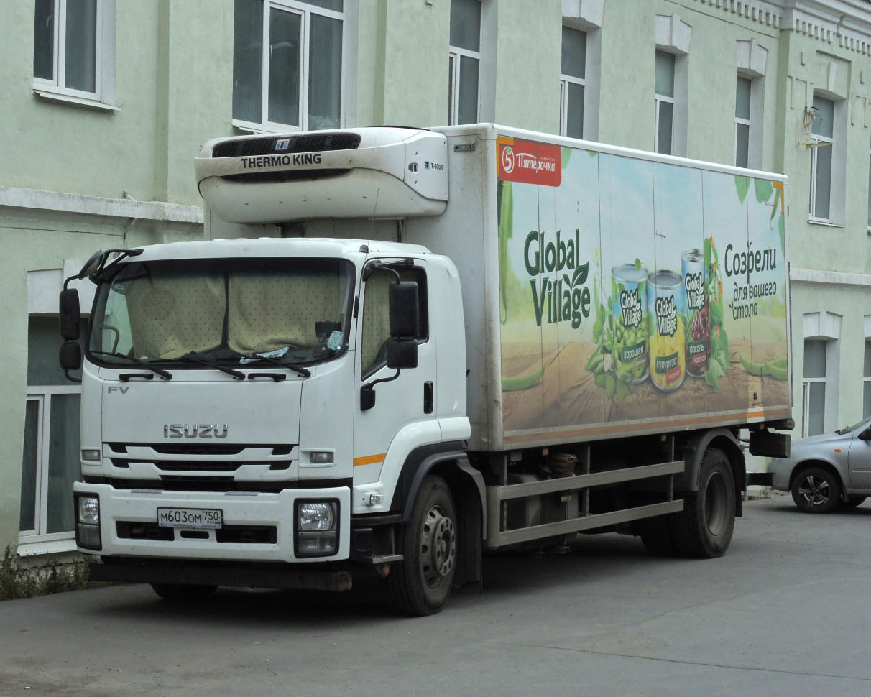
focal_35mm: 89
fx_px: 2295
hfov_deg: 21.5
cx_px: 446
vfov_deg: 17.3
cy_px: 348
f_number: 8
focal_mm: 17.7
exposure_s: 1/400
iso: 200
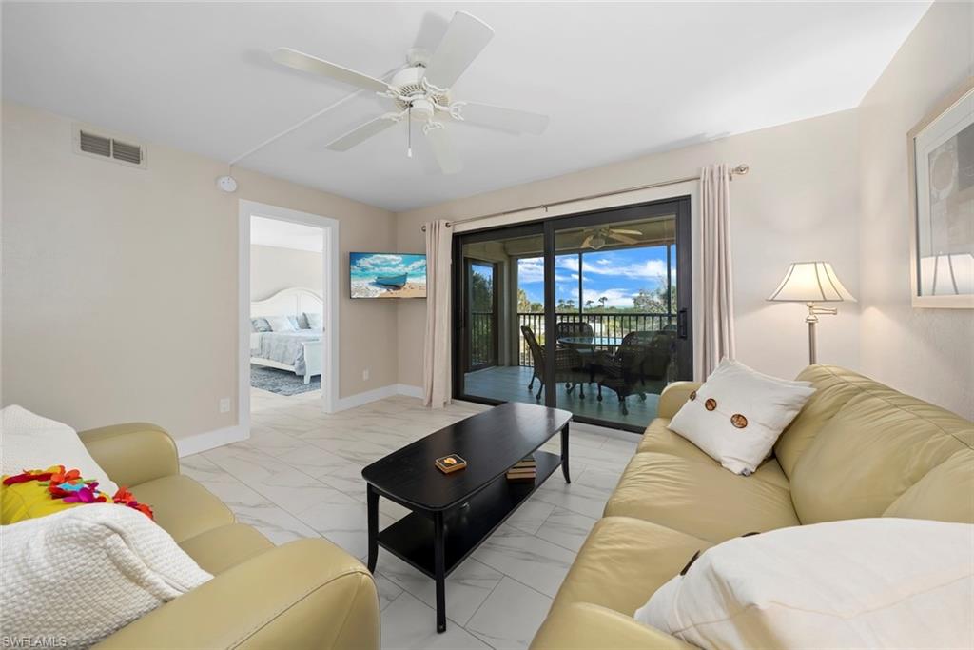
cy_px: 325
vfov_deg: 90.0
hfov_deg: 112.6
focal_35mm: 12
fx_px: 325
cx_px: 487
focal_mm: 12
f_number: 10
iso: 160
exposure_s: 2.5
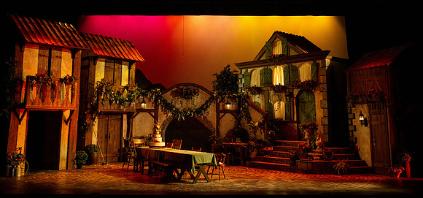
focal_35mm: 38
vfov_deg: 26.7
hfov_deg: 54.4
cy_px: 57
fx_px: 412
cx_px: 211
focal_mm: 35
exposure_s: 1/160
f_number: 5.6
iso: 1600
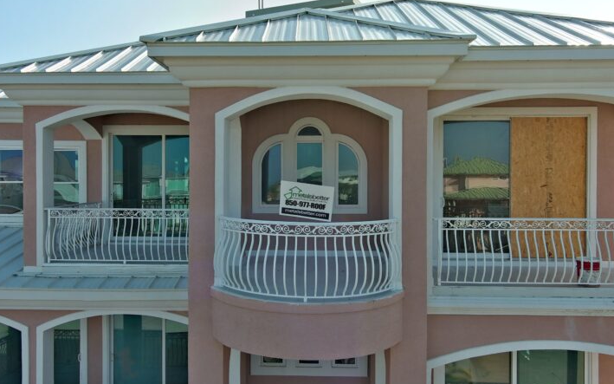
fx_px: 535
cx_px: 297
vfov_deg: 39.4
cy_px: 188
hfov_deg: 59.6
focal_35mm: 32
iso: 100
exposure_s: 1/1185
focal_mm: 10.57
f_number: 2.8
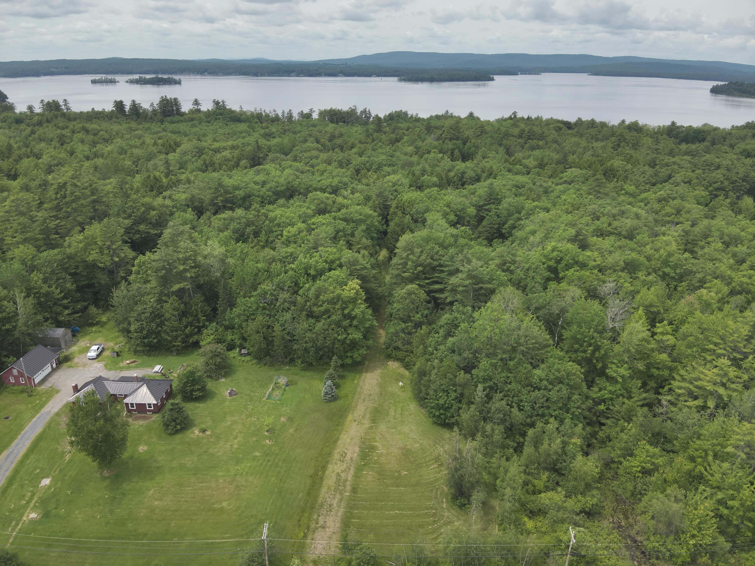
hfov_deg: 71.6
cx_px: 378
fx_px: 523
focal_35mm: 24
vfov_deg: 56.8
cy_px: 283
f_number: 2.8
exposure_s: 1/1000
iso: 100
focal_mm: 4.4
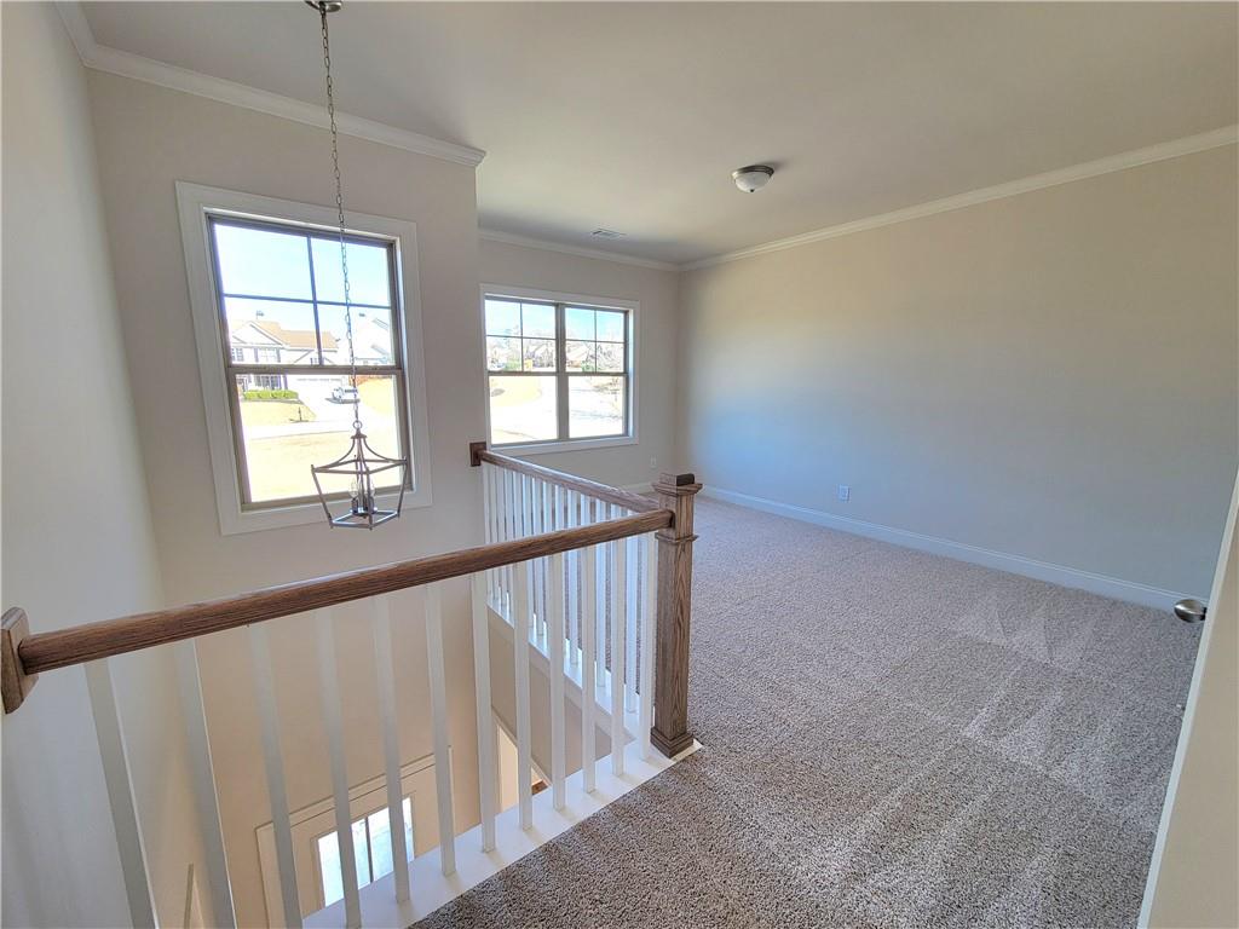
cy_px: 464
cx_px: 620
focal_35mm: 13
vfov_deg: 89.9
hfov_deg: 106.2
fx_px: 465
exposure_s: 1/120
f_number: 2.2
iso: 64
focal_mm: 2.2
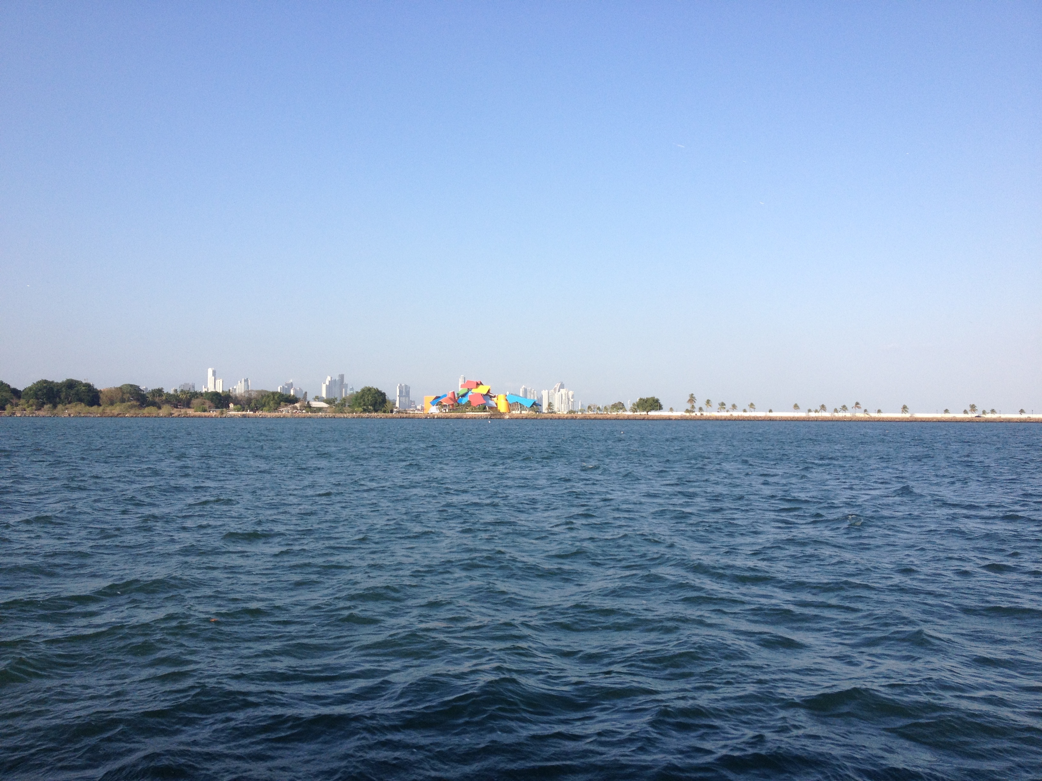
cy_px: 390
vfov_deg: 40.7
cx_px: 521
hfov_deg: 52.6
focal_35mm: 35
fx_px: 1054
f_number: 2.4
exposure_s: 1/1255
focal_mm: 4.28
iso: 50
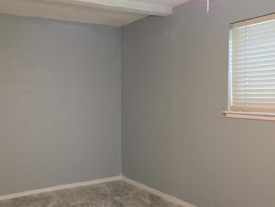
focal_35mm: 36
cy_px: 106
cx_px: 73
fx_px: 286
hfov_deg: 49.6
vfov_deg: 39.7
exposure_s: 1/120
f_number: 1.7
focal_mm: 6.25
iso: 500
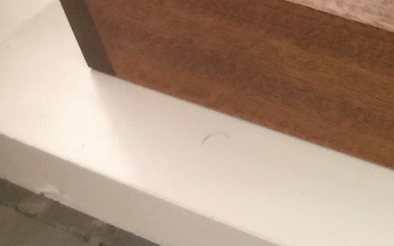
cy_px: -38
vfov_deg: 10.8
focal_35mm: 120
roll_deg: +2.2
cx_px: 744
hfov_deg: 14.8
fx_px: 1289
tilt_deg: -38.1
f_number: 2.2
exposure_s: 1/15
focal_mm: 4.15
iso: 64
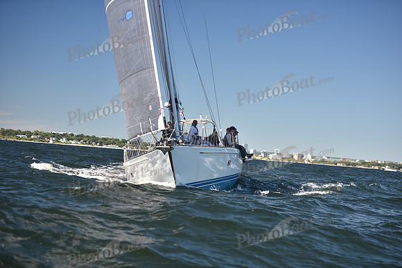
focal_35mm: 78
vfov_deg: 17.5
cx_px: 201
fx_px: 871
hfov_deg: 26.0
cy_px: 134
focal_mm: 78
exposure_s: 1/800
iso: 200
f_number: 3.2
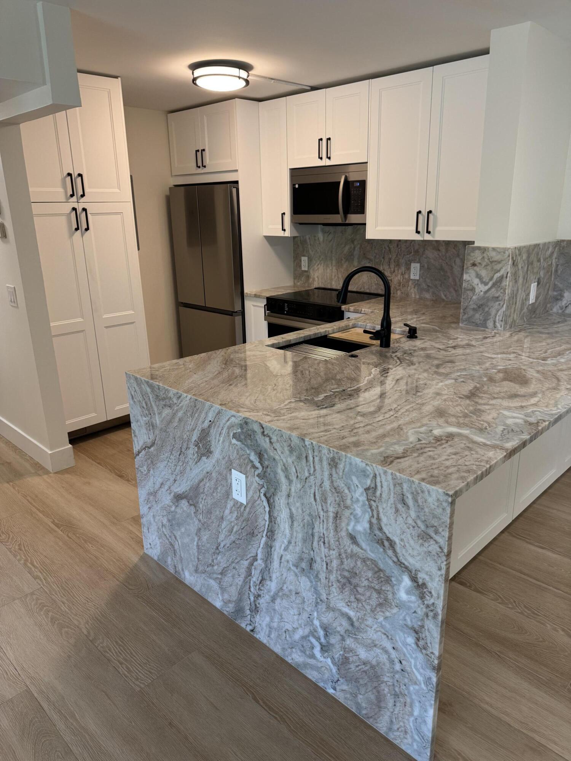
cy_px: 380
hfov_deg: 56.8
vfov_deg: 71.6
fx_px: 528
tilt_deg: -18.6
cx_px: 286
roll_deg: +1.6
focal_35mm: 24
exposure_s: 1/120
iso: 160
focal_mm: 6.76
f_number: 1.78
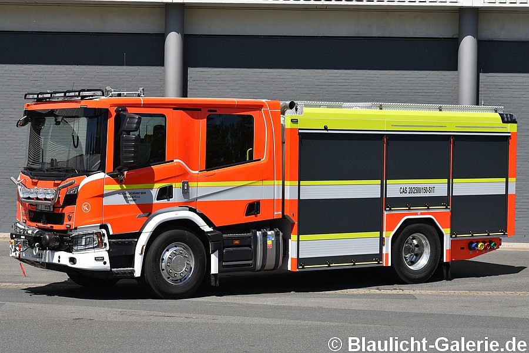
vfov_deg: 17.5
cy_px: 176
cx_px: 264
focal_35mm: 78
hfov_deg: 26.0
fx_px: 1146
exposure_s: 1/400
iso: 200
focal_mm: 78
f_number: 10
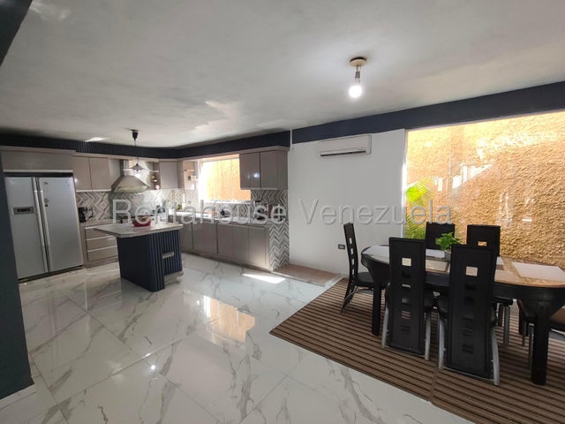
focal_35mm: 15
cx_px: 282
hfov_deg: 98.2
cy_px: 212
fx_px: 245
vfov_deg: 81.7
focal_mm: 1.67
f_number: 2.2
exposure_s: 1/100
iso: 100
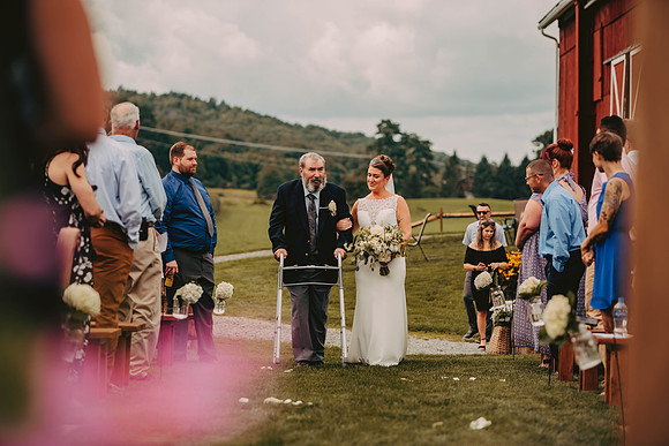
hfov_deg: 18.6
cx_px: 334
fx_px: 2045
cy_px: 223
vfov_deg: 12.5
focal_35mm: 110
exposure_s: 1/1600
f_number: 2.8
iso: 200
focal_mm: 110
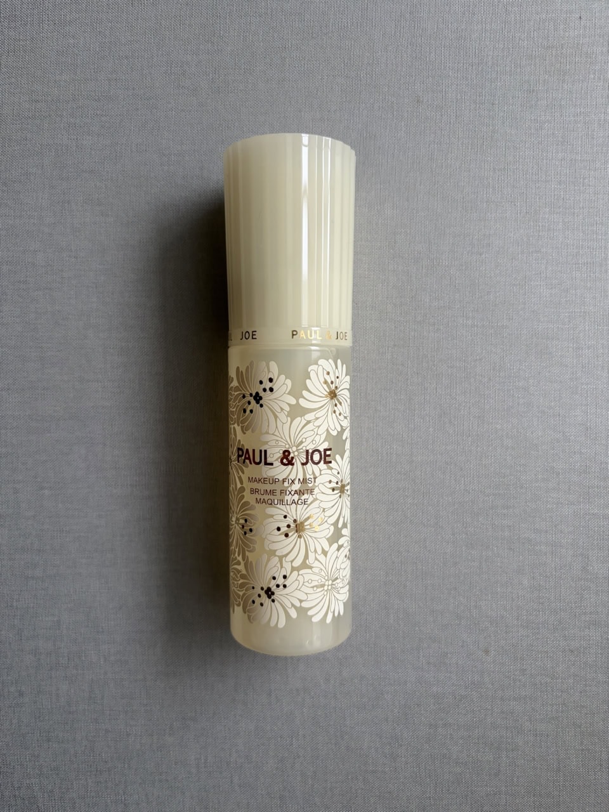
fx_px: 610
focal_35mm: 26
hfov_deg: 53.1
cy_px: 406
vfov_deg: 67.3
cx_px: 304
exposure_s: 1/63
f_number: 1.6
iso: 125
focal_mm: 6
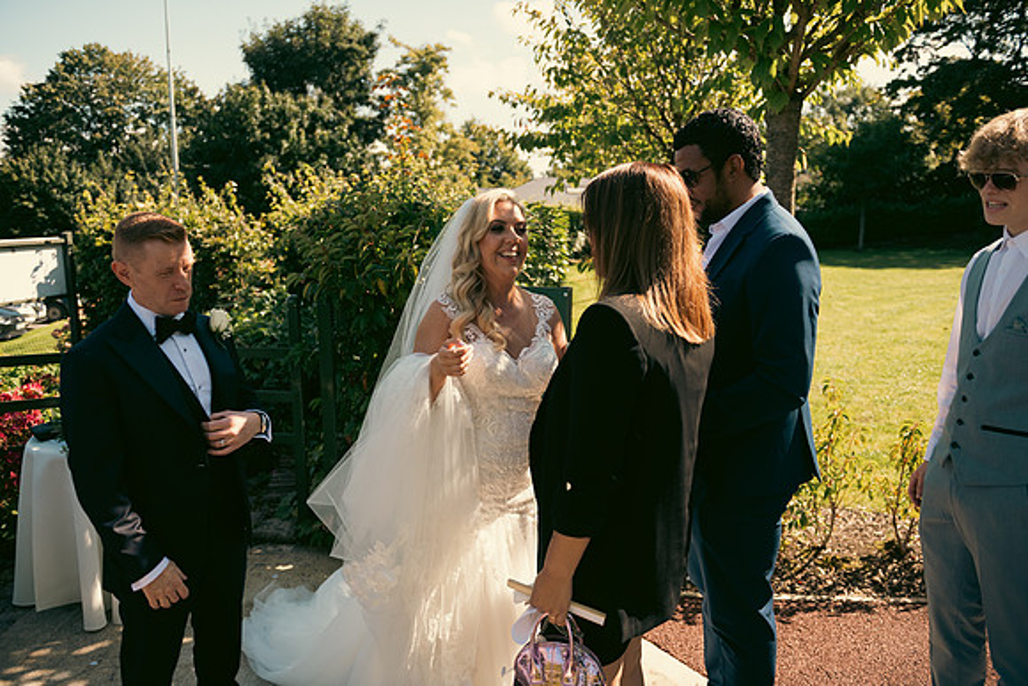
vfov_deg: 48.0
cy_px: 343
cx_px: 514
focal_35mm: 27
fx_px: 771
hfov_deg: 67.4
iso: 250
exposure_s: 1/1250
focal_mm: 27
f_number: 3.5
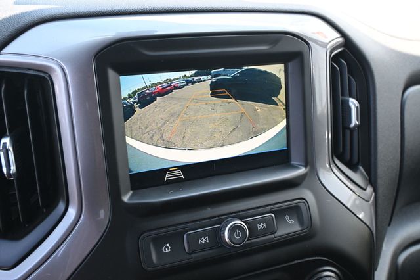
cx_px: 210
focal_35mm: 38
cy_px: 140
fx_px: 437
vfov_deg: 35.5
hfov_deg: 51.3
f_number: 4.2
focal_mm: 25
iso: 800
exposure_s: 1/125
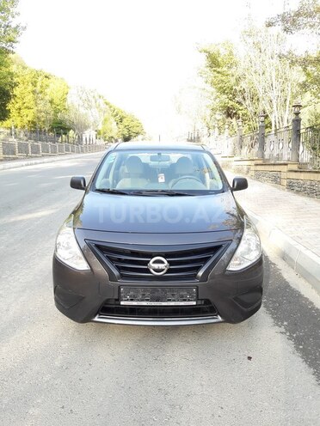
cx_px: 160
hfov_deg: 49.7
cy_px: 213
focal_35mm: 28
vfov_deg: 63.4
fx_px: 345
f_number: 1.9
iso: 40
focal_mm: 3.7
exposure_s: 1/119
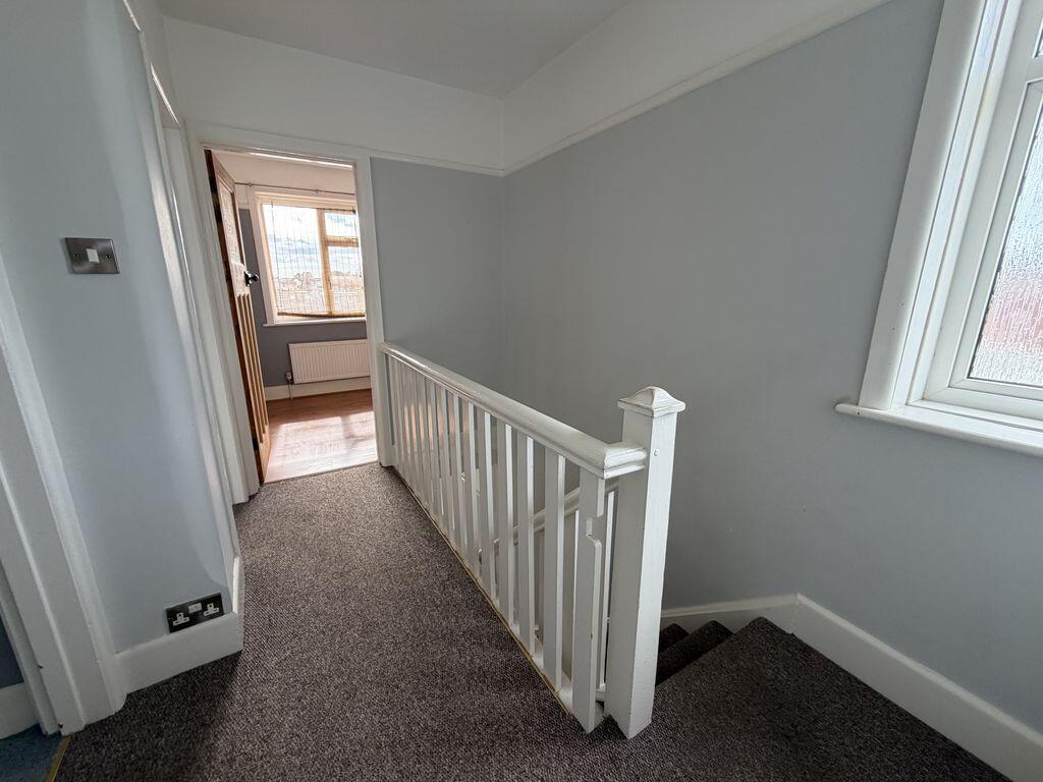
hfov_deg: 102.1
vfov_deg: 85.7
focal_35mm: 14
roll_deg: -0.9
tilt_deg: -13.4
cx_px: 522
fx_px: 422
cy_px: 391
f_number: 2.2
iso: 125
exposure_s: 1/121
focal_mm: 2.22
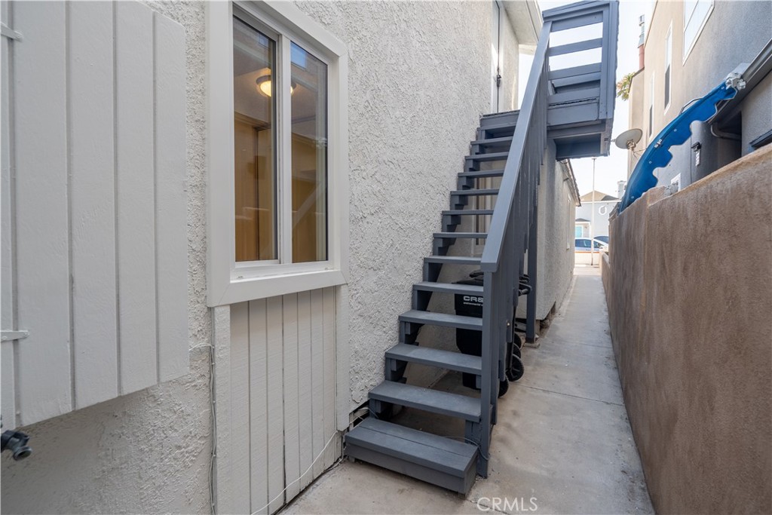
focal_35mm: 17
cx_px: 386
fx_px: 365
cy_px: 258
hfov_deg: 93.3
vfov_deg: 70.5
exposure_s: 1/1000
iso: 320
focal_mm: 17
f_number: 7.1
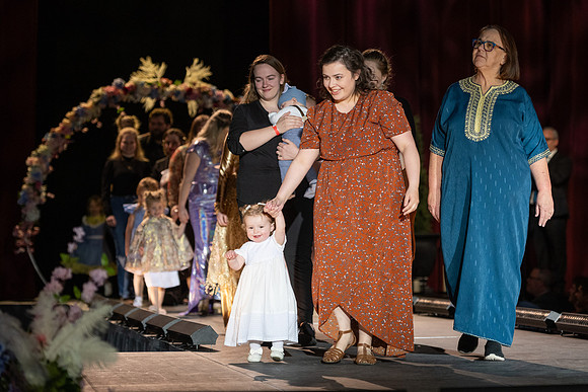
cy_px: 181
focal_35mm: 135
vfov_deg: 10.2
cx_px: 341
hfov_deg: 15.2
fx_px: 2206
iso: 800
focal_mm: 100
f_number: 2.8
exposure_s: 1/800
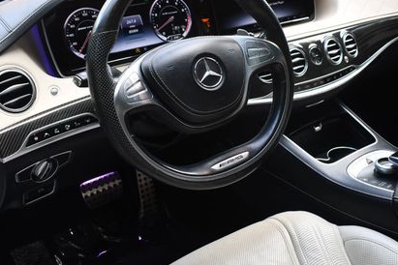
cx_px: 215
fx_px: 464
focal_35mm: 42
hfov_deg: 46.4
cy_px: 130
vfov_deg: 31.9
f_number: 4
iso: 400
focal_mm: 18
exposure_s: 1/250
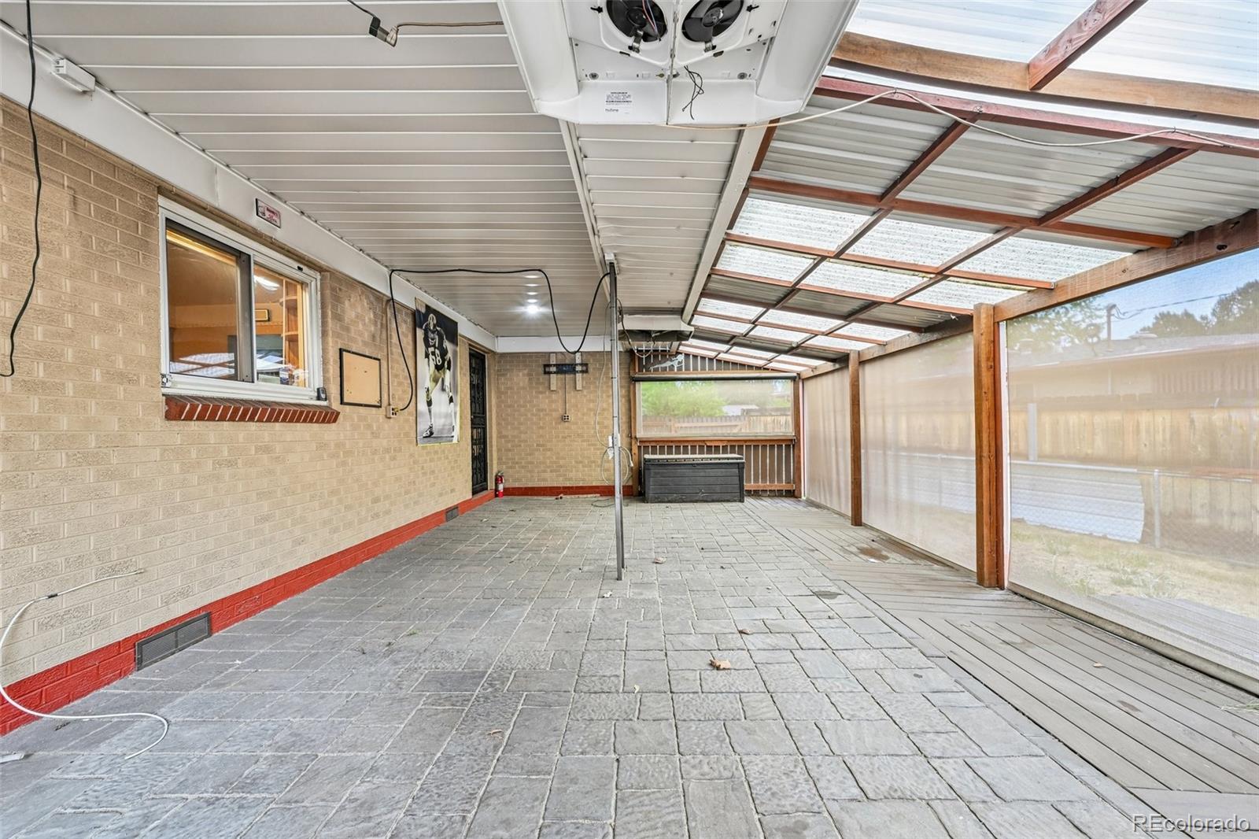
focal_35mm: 14
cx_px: 630
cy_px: 420
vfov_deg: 81.2
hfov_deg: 104.3
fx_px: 489
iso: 400
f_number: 11
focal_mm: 14
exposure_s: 1/5
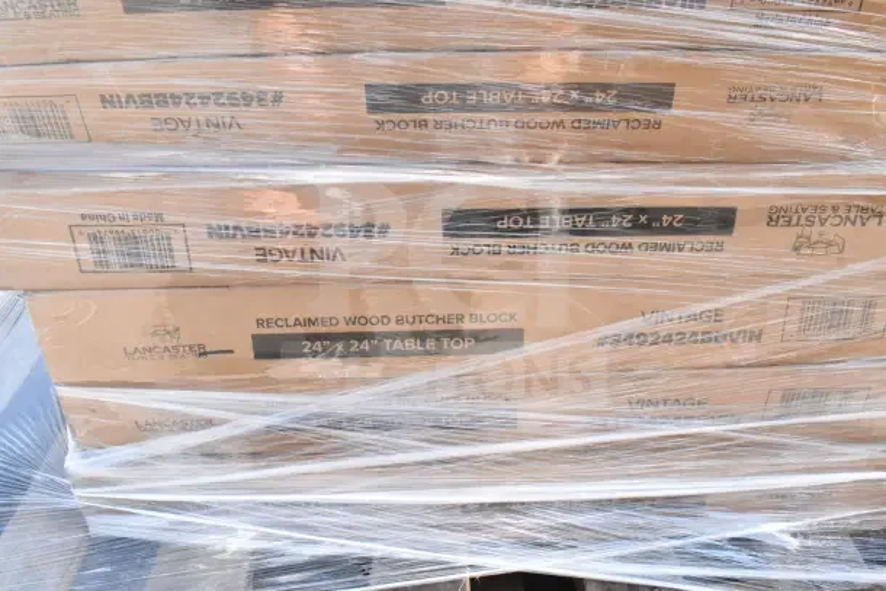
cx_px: 443
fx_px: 738
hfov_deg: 61.9
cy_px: 296
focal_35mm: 30
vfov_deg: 43.6
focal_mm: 20
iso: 6400
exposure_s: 1/1000
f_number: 16
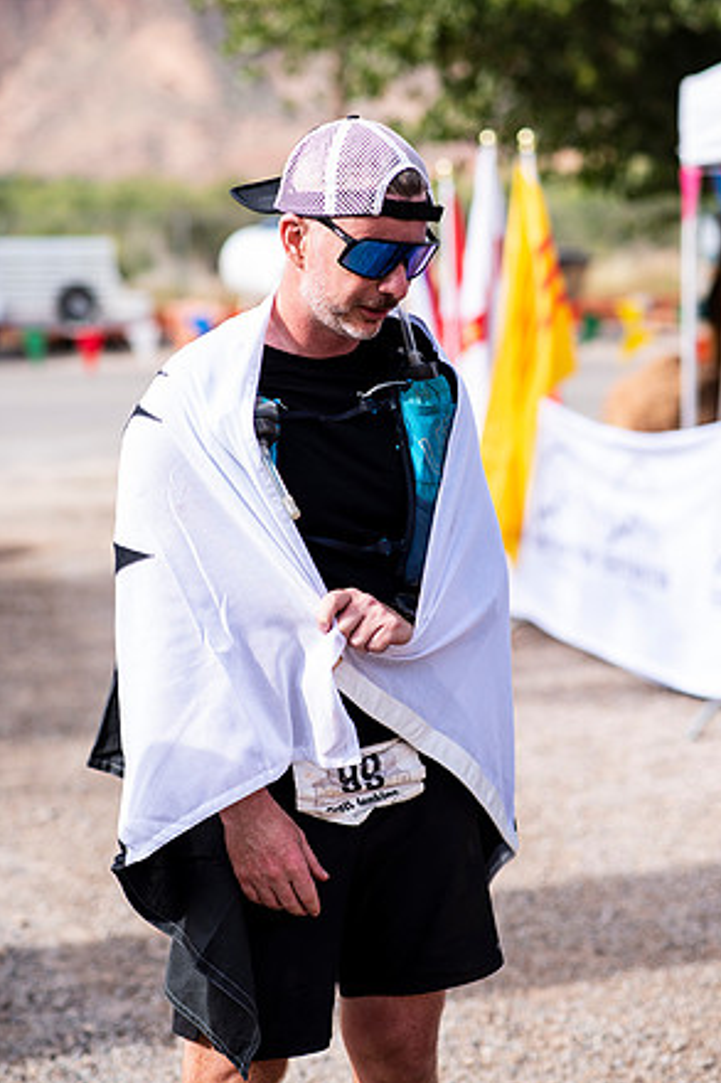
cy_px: 532
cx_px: 362
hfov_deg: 15.7
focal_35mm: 87
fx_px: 2615
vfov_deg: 23.4
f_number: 2.8
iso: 125
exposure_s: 1/800
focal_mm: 85
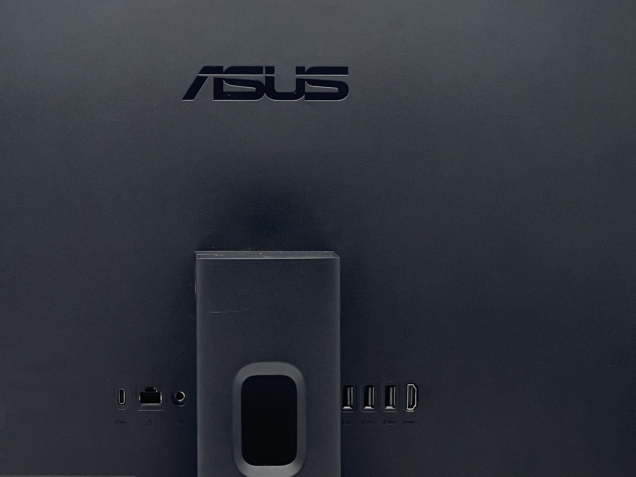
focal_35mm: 130
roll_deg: +0.1
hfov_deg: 15.2
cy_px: 329
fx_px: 2388
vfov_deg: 11.4
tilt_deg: -4.3
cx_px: 246
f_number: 2.8
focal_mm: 9
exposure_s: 1/99
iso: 80
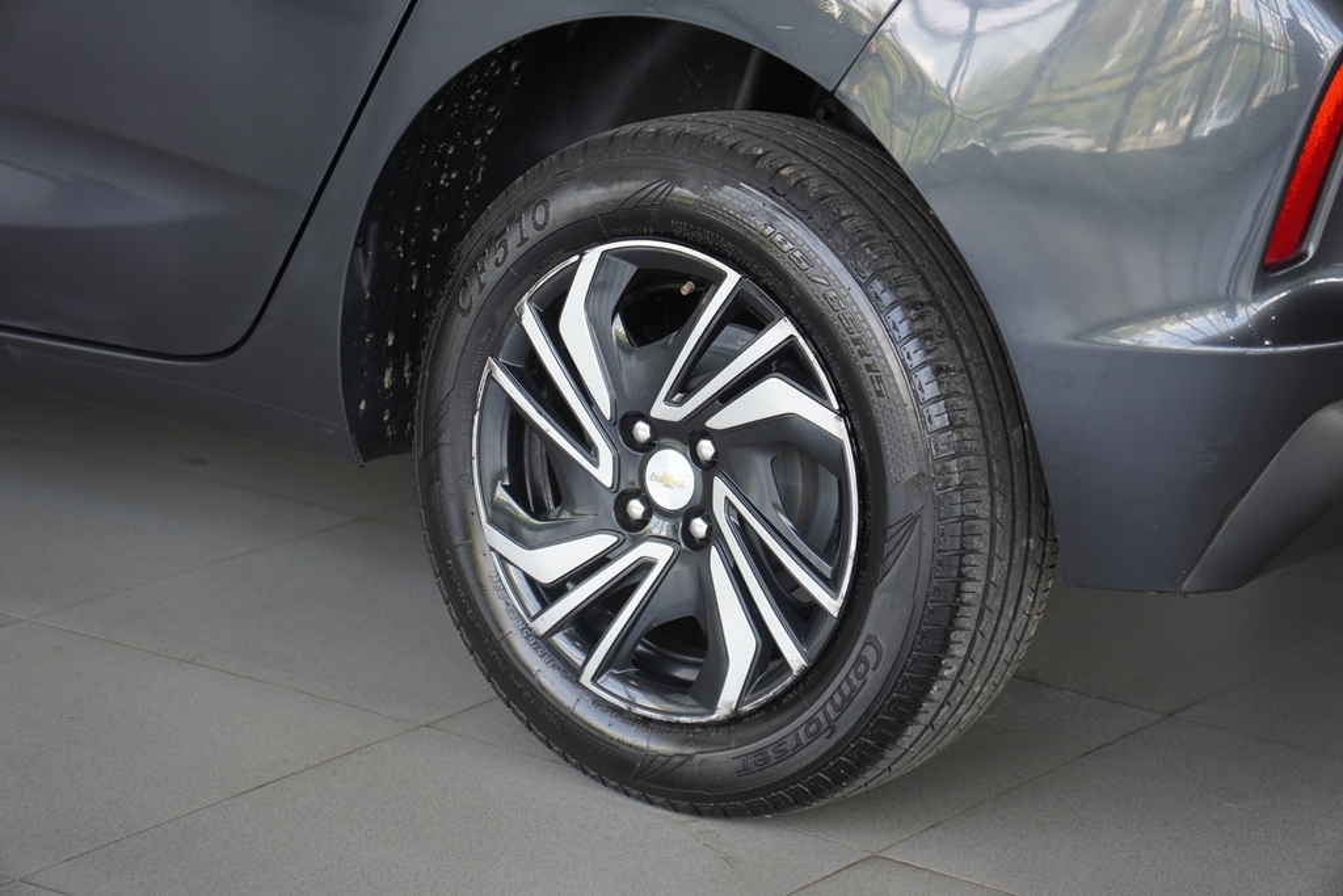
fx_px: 3917
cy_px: 448
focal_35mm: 105
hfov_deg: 19.5
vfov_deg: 13.0
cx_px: 672
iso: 250
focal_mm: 70
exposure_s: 1/125
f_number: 2.8
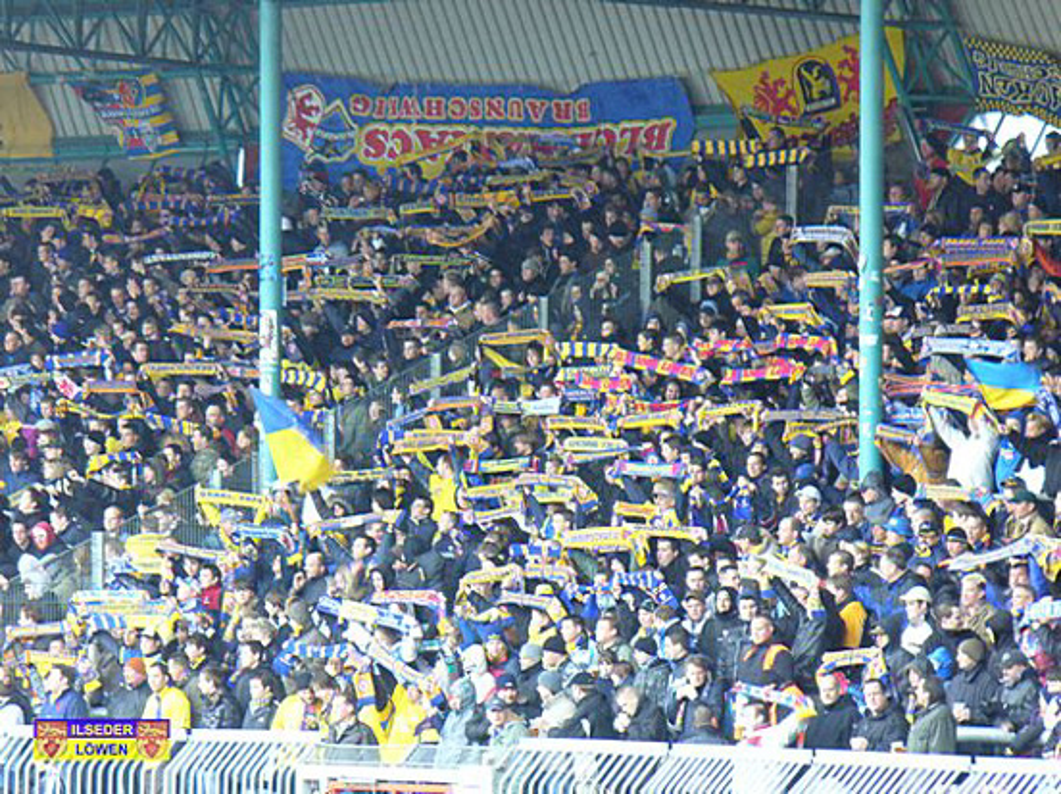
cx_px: 530
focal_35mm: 222
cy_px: 397
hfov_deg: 8.9
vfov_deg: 6.7
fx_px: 6799
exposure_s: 1/15
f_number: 4.5
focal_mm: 36.6
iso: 200
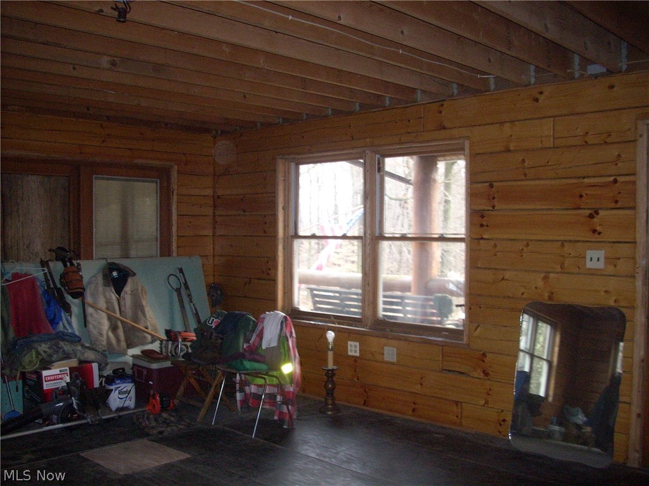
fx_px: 694
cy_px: 243
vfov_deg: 38.7
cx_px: 324
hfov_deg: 50.1
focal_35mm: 37
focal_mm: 6.2
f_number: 2.8
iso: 259
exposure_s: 1/30
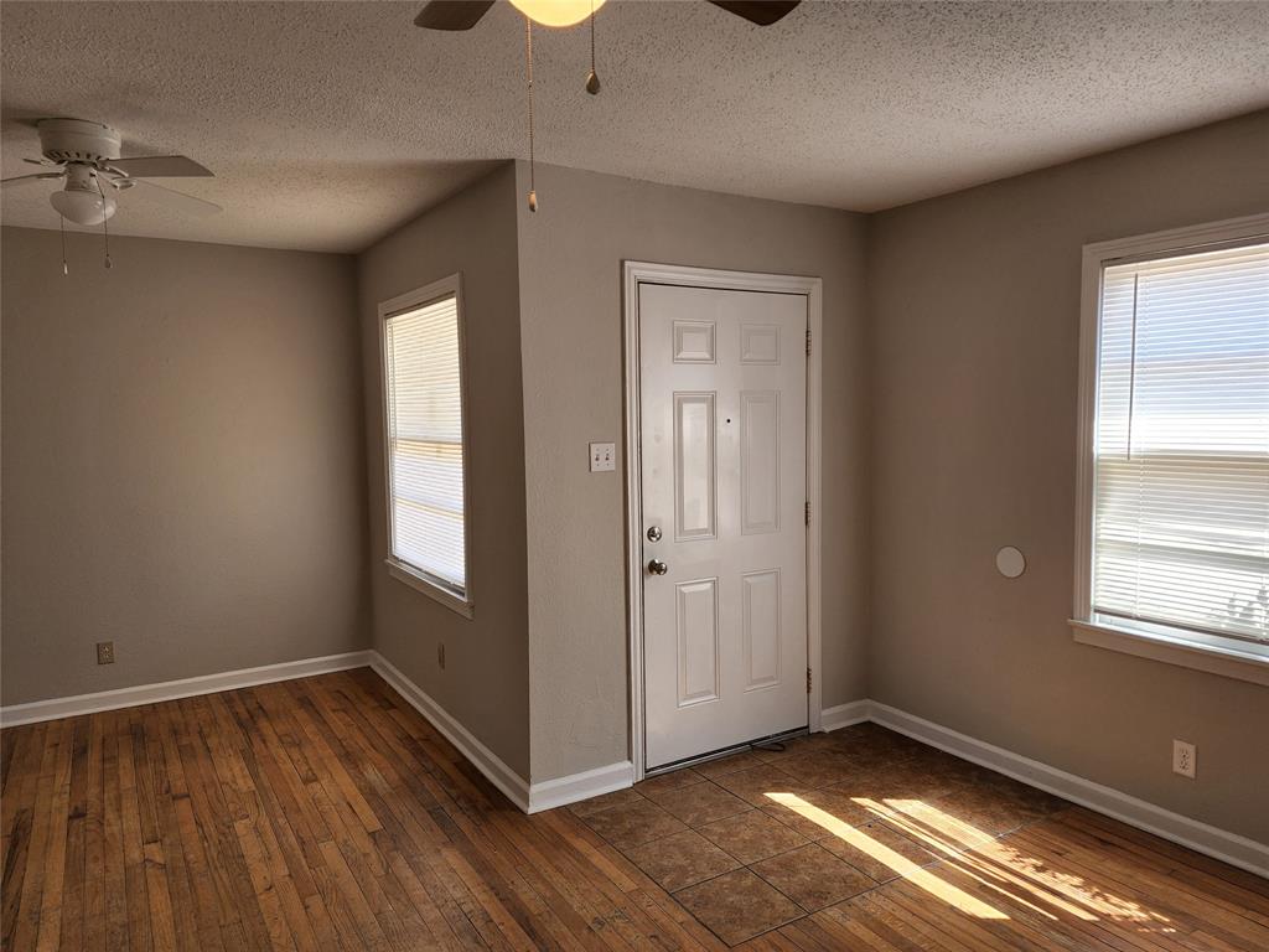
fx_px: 843
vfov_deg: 58.9
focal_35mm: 23
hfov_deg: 73.9
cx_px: 634
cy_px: 476
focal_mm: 6.4
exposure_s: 1/180
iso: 125
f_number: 1.8
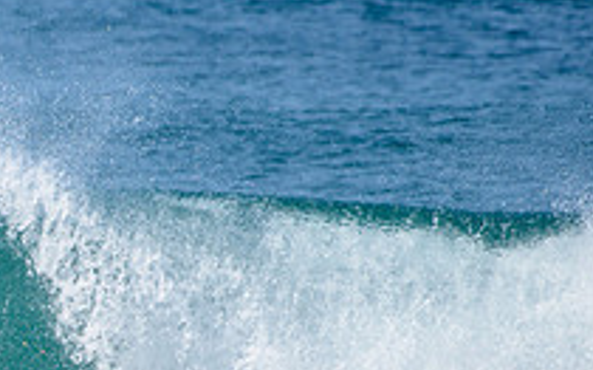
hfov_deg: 1.5
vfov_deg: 0.9
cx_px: -178
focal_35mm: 1407
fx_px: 22727
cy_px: 374
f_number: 5.6
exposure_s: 1/2000
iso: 160
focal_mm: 500
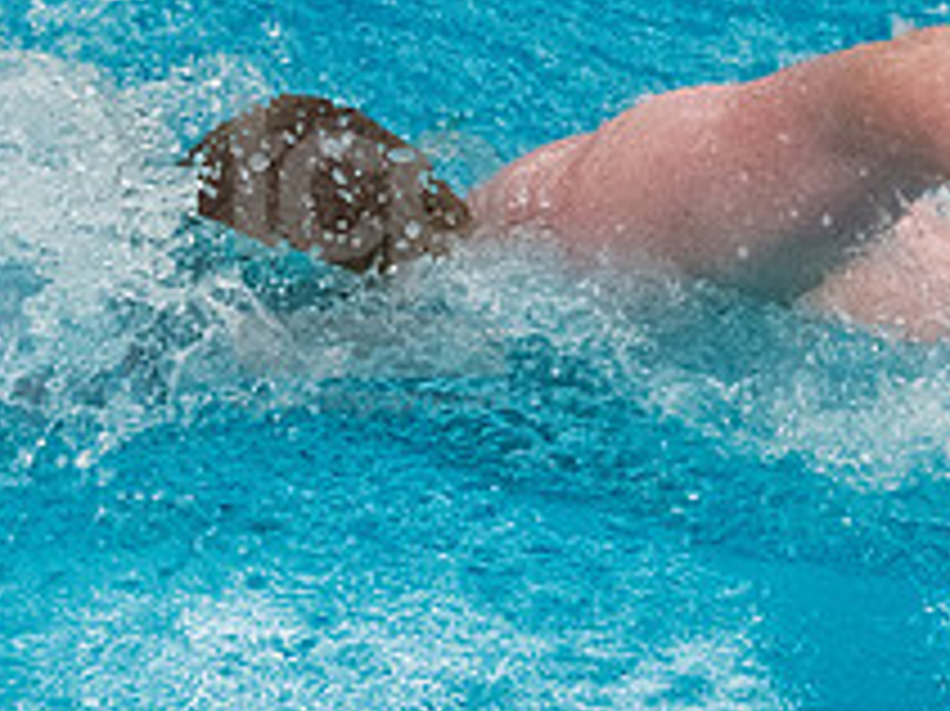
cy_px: 256
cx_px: 369
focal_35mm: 325
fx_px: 8914
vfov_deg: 4.6
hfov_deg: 6.1
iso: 10000
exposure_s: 1/1250
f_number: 5
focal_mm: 82
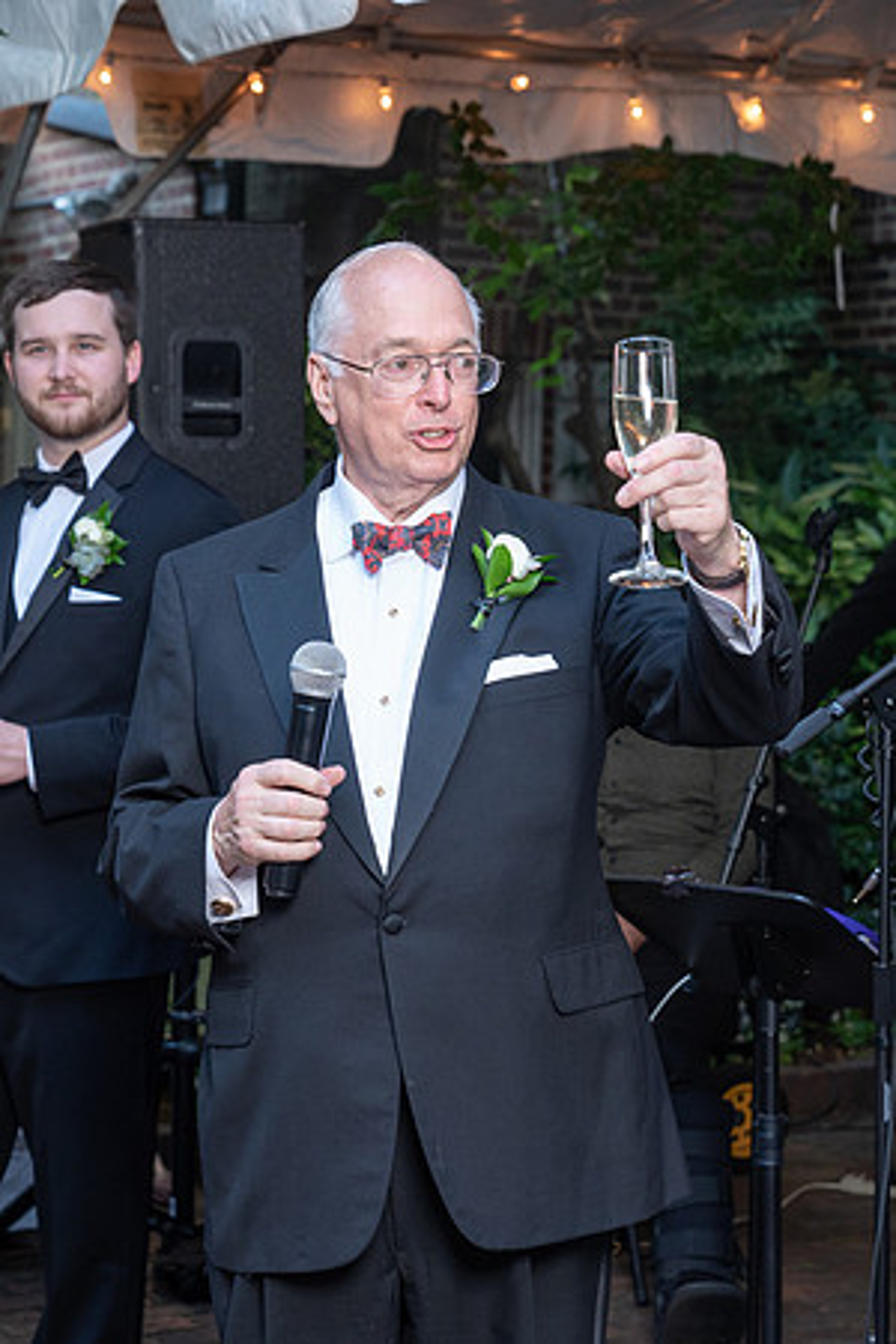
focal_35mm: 91
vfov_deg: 22.4
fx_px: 3390
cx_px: 517
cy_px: 681
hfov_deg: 15.1
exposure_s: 1/250
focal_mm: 55
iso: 800
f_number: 4
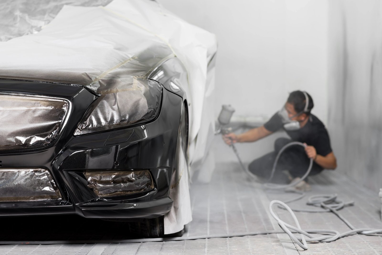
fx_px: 902
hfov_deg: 23.9
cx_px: 191
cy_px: 128
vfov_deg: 16.1
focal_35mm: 85
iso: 200
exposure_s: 1/100
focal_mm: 85
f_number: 3.5
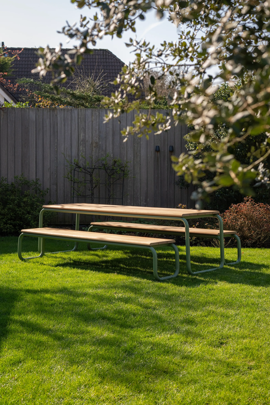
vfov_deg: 39.6
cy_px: 202
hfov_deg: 27.0
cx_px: 135
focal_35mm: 50
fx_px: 562
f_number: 6.3
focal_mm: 50
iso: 800
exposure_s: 1/1600
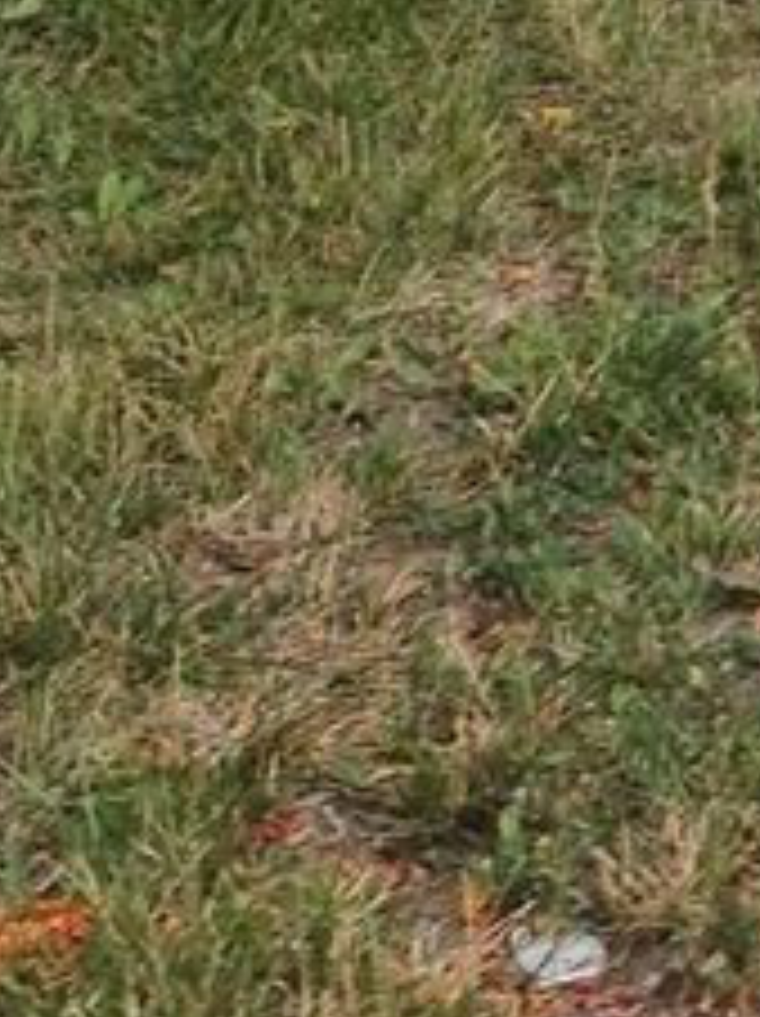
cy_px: -1829
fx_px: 4077
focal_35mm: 139
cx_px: 1763
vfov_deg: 10.8
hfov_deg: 9.6
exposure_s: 1/349
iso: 25
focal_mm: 5.4
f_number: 1.8
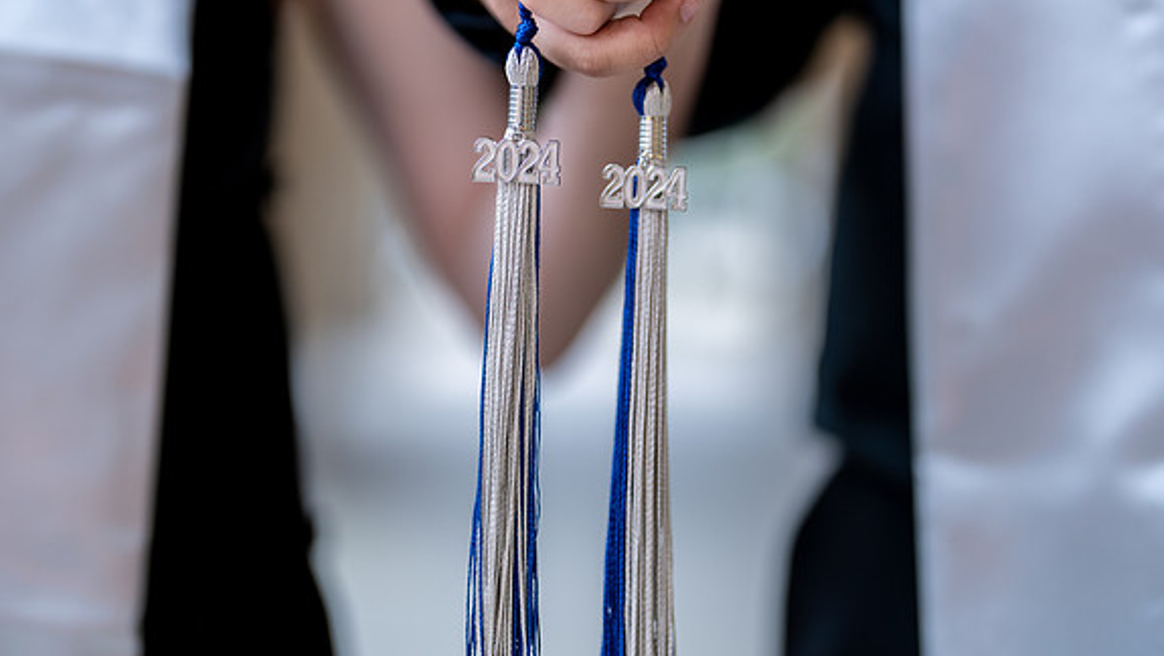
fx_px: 1698
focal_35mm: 55
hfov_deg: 37.8
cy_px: 279
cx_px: 576
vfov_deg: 21.8
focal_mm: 50
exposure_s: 1/320
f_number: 1.2
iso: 200
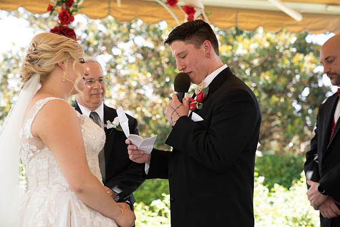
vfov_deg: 19.5
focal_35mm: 70
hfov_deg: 28.8
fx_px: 661
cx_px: 170
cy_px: 114
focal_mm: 70
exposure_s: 1/100
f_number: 3.2
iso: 100
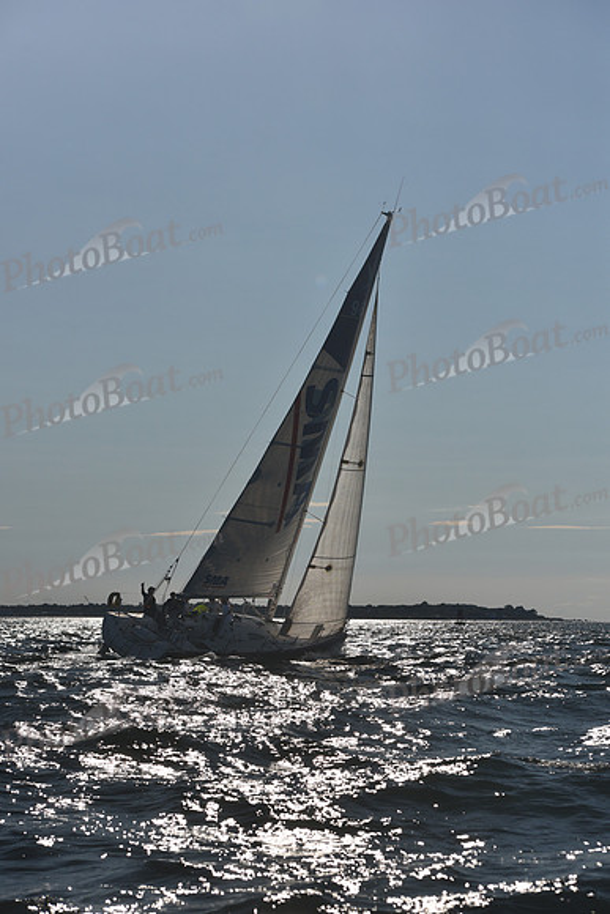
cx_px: 305
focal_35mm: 86
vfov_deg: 23.6
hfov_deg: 15.9
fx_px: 2184
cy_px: 457
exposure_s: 1/3200
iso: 250
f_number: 7.1
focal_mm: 86
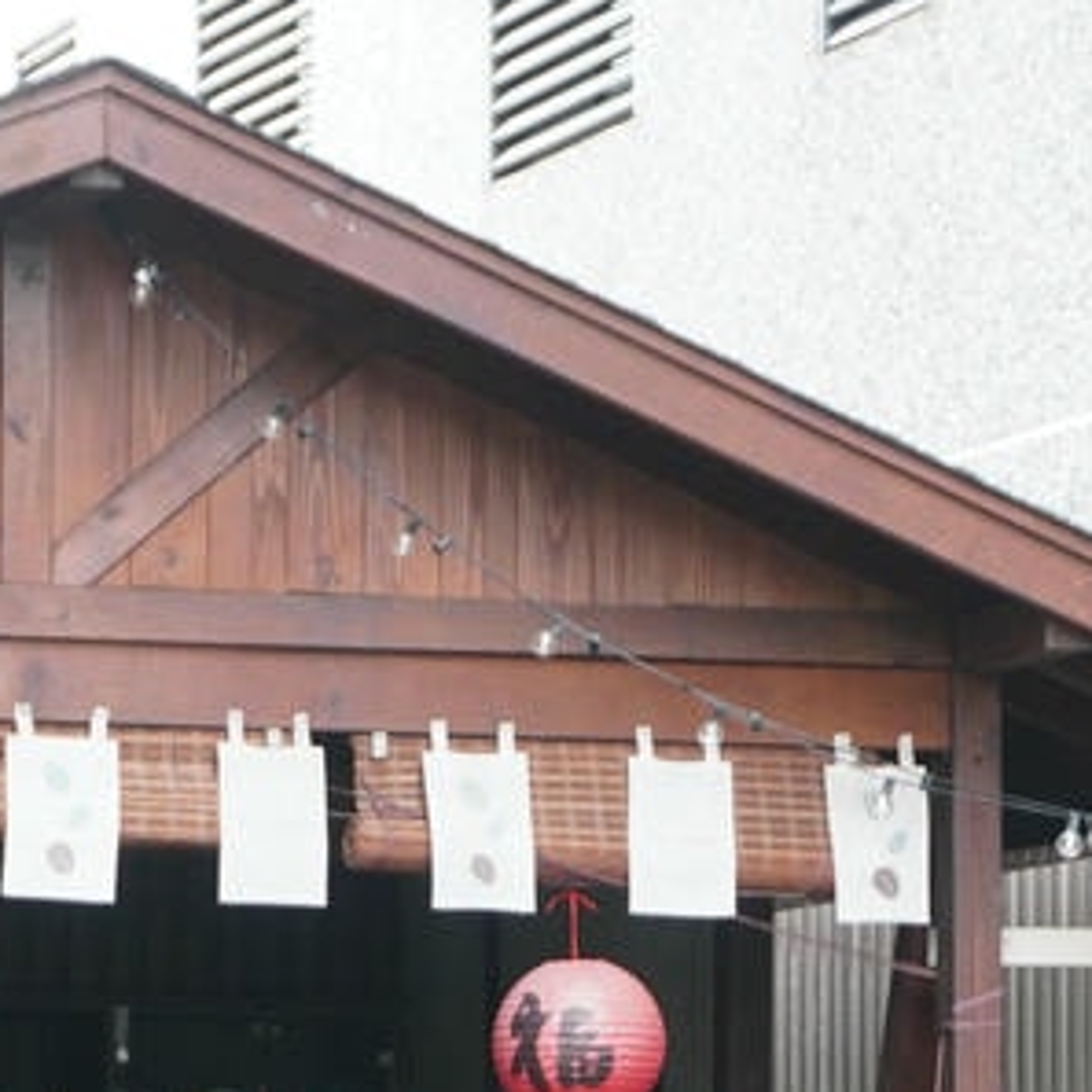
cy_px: 1257
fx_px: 7352
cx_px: 688
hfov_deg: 8.5
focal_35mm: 206
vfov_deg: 8.4
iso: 320
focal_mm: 40
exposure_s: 1/80
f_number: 5.6
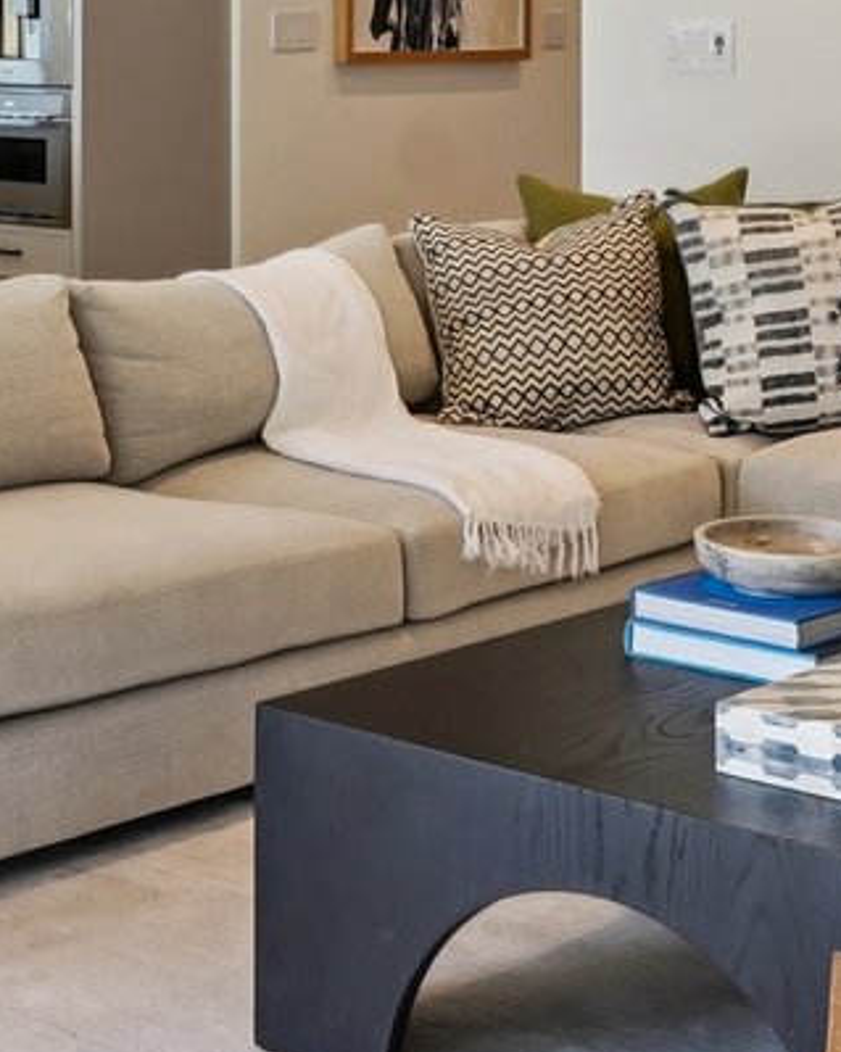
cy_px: 44
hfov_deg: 19.8
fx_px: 2397
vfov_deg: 23.9
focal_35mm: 77
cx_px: 287
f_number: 8
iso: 400
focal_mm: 16
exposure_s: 1/40
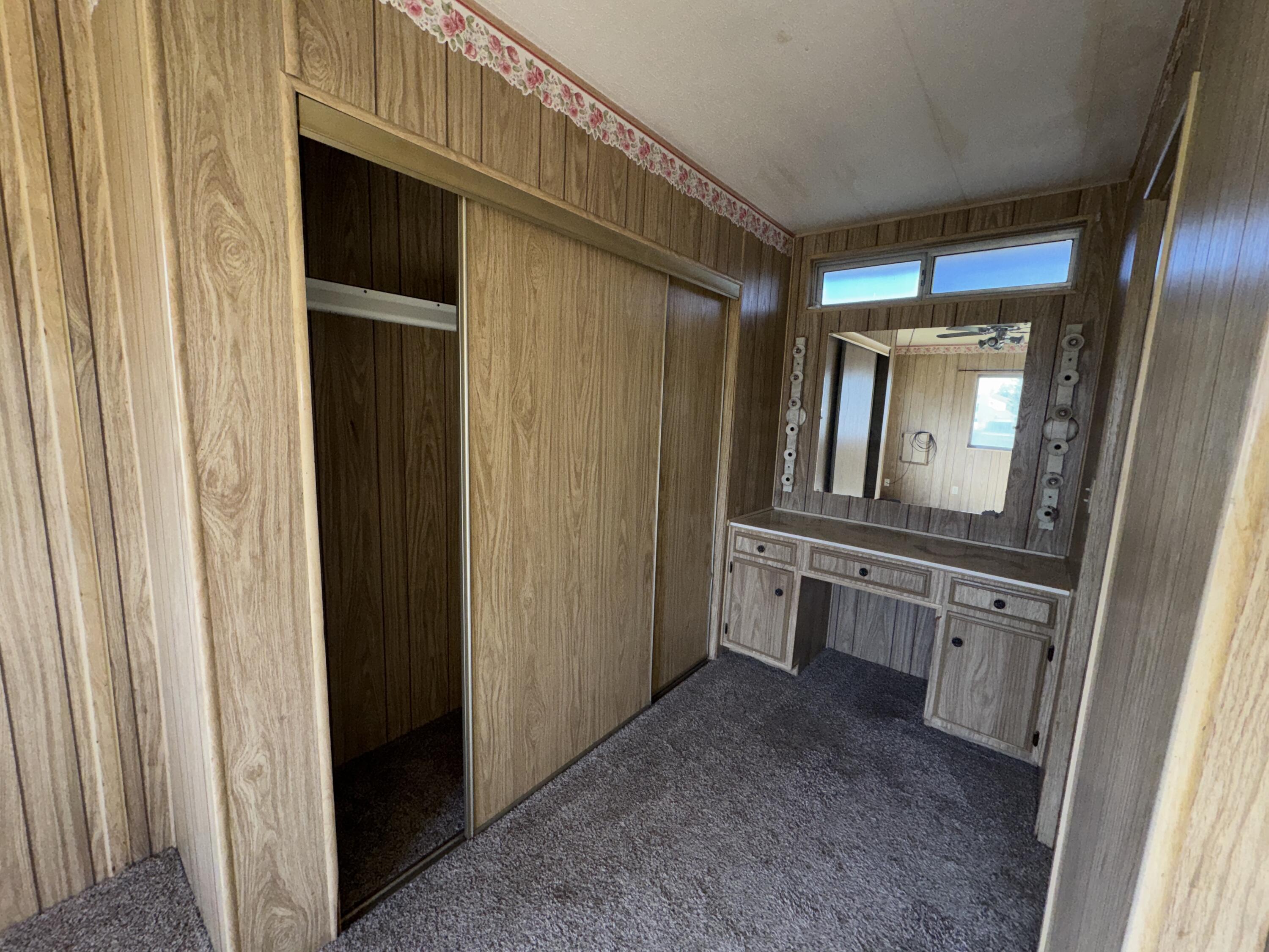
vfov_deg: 85.7
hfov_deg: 102.1
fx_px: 513
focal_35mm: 14
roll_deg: -2.8
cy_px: 476
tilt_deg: -9.3
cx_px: 634
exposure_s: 1/97
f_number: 2.2
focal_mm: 2.22
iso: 100
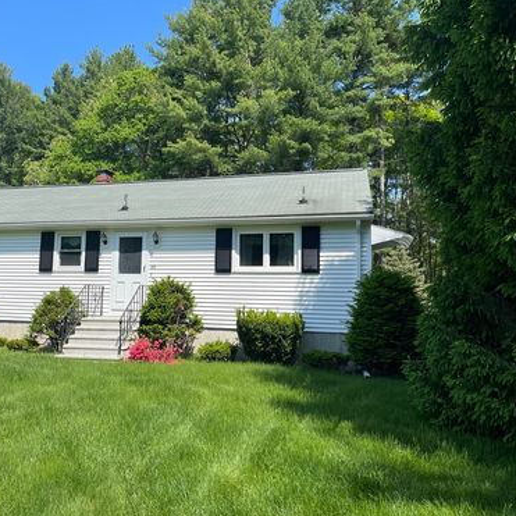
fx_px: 523
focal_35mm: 31
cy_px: 258
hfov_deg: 51.7
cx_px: 177
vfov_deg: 52.5
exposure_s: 1/2309
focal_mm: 5.1
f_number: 1.6
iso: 50
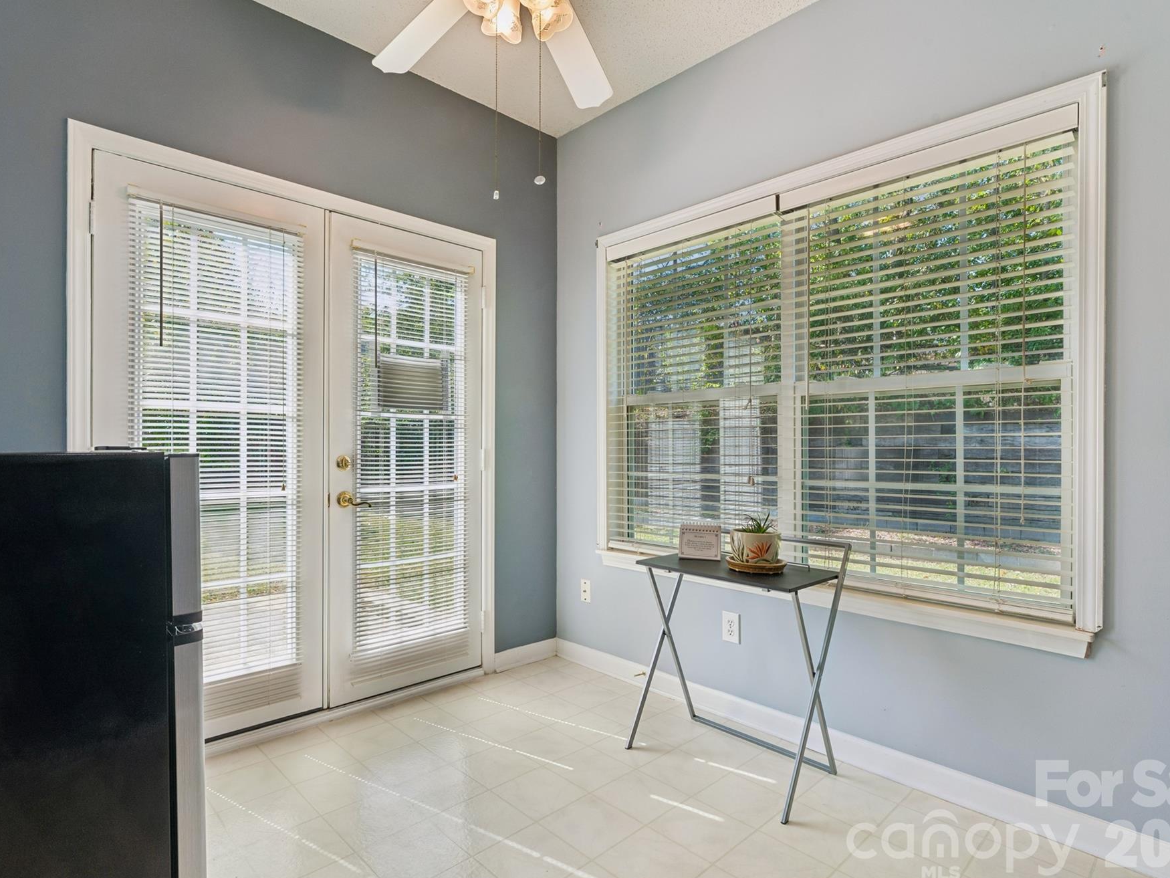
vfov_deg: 70.3
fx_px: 624
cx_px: 564
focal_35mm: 18
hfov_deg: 86.3
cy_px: 435
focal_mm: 16.4
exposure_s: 1/15
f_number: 13
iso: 100
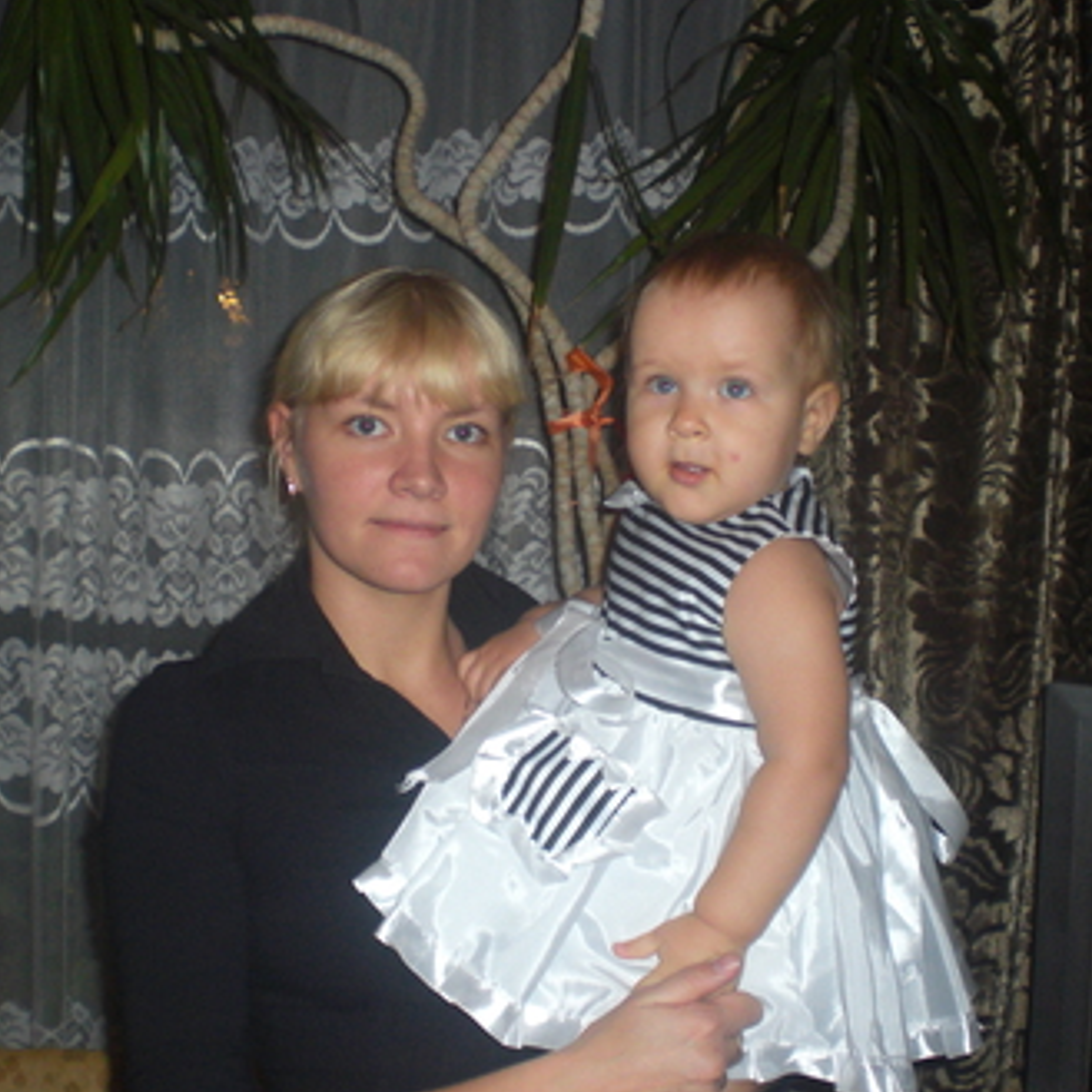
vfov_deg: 36.8
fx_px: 1642
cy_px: 541
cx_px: 498
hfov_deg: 36.8
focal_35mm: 46
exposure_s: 1/60
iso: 200
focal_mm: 6.3
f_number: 3.1
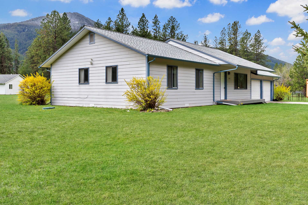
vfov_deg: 39.9
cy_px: 89
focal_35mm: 33
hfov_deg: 57.0
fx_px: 282
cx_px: 175
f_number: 5.6
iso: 1600
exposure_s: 1/1250
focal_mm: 29
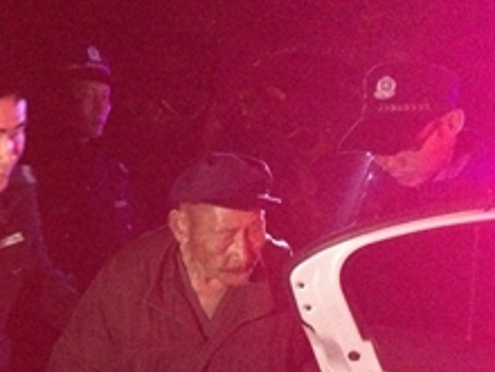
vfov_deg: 22.0
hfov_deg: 29.1
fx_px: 944
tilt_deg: -11.1
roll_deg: -0.4
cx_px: 151
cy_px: 285
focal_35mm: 66
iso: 1000
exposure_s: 1/17
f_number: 2.2
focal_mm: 4.15
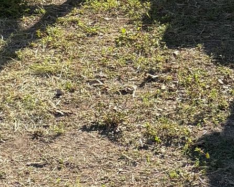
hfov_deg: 13.2
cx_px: 92
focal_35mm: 146
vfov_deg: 10.4
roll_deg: +1.1
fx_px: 1011
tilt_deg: -11.9
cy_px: -51
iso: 64
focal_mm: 5.96
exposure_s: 1/2012
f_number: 1.6
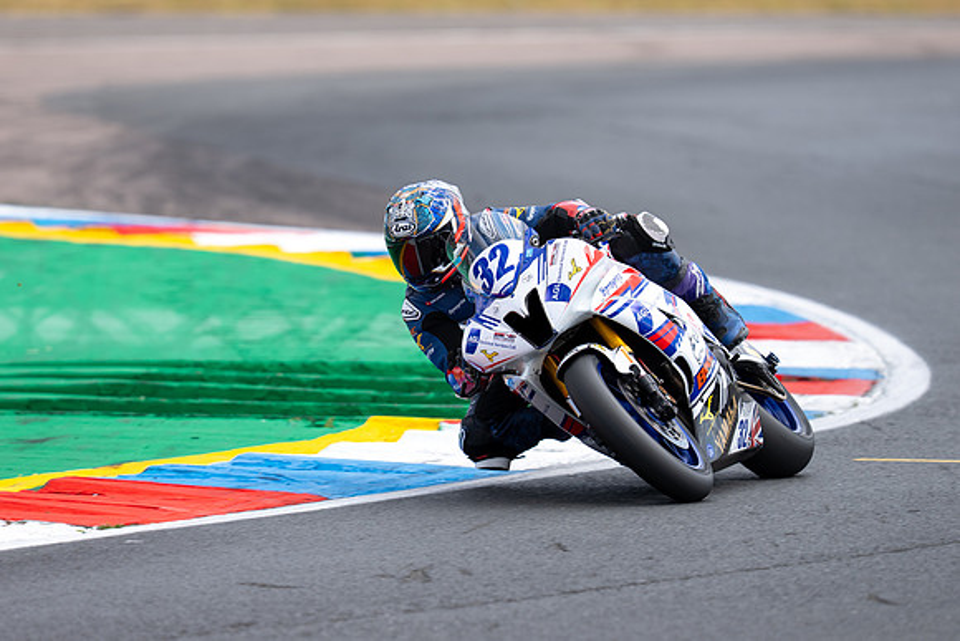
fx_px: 12262
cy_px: 273
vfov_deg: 3.0
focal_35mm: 460
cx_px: 475
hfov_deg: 4.5
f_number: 4
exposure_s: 1/500
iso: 64
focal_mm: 400
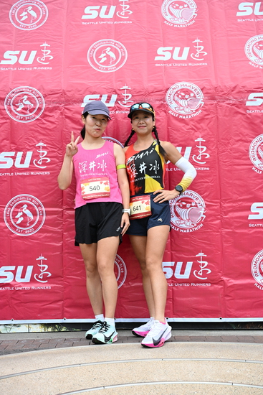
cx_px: 132
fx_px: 537
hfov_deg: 27.5
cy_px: 198
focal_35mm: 49
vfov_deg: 40.3
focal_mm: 49
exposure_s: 1/400
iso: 2000
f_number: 4
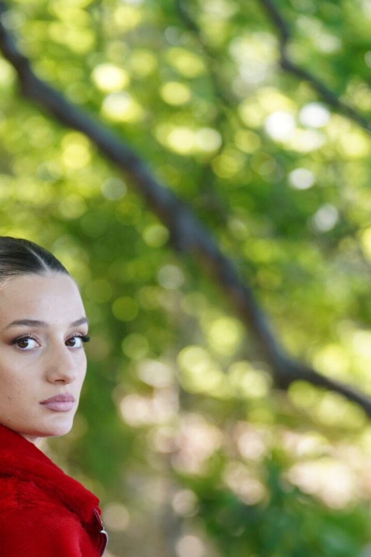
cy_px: 642
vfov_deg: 10.0
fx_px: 3139
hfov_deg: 6.8
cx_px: 45
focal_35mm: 203
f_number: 2.8
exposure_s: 1/320
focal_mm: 86
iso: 500
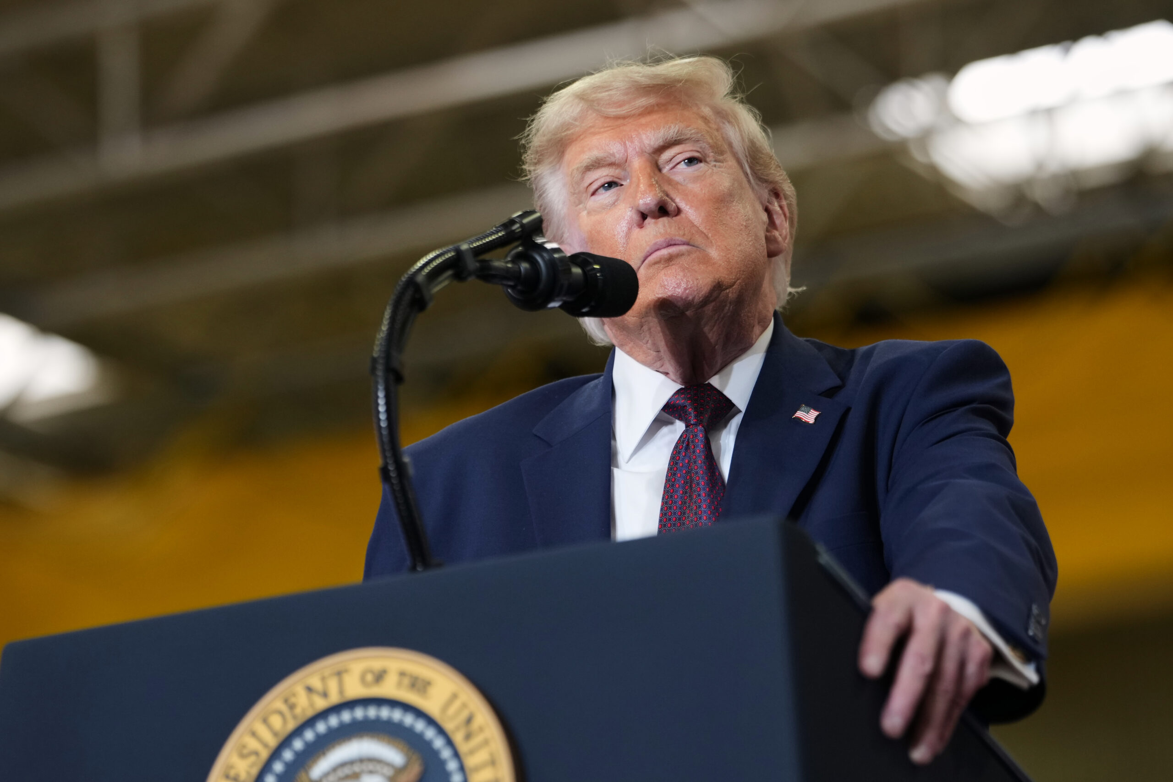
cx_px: 586
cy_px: 391
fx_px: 4627
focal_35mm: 142
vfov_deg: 9.7
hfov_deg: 14.4
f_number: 2
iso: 800
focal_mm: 95
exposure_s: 1/500
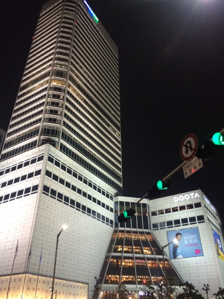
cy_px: 150
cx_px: 112
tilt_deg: +30.6
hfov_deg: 48.2
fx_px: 250
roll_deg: +0.5
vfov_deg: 61.7
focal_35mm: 29
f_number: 2.2
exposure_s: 1/30
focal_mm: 4.15
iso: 200
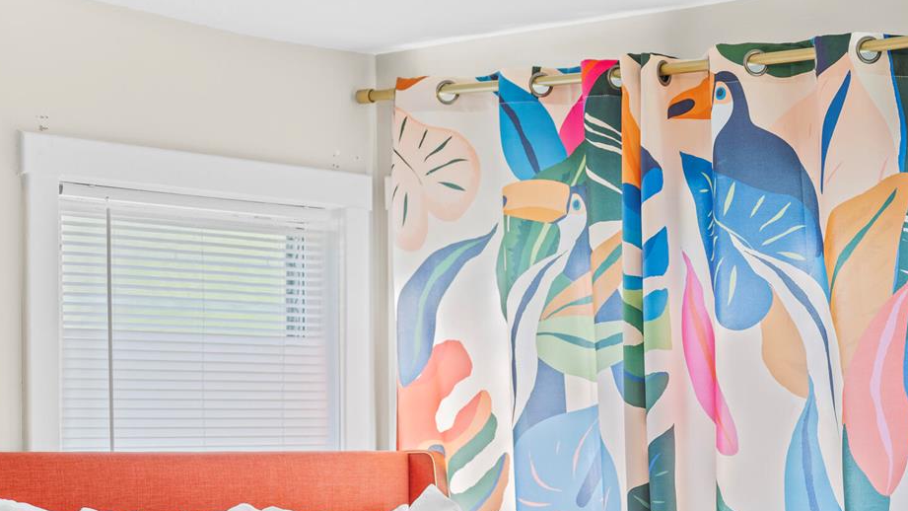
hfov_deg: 23.3
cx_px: 617
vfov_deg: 13.2
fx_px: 2191
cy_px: 460
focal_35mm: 91
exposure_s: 1/40
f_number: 2.2
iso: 500
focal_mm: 50
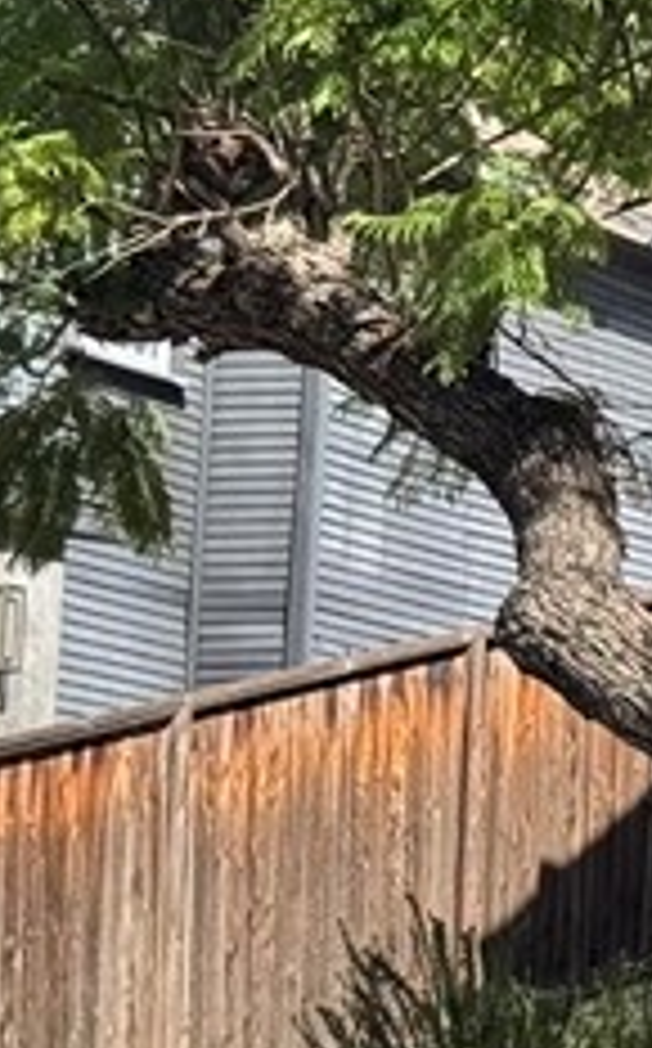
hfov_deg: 5.4
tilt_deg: +7.2
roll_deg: -1.1
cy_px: 508
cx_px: 2145
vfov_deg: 9.4
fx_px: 6388
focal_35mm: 224
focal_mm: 6.76
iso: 64
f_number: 1.78
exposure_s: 1/1637
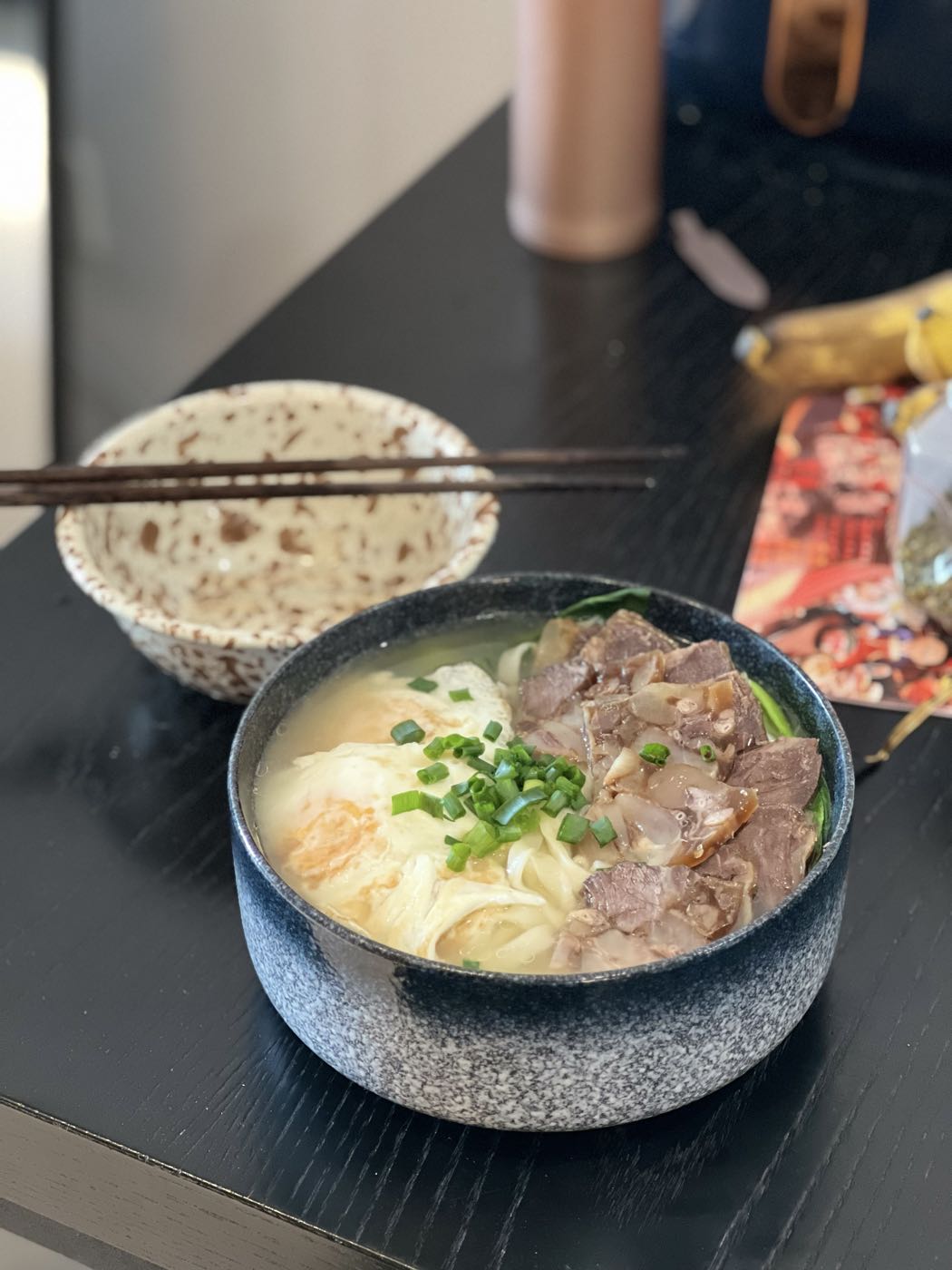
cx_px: 476
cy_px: 635
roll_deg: +2.0
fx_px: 2824
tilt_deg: -38.0
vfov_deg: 25.3
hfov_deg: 19.1
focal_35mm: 77
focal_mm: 9
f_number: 2.8
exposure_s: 1/15
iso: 500
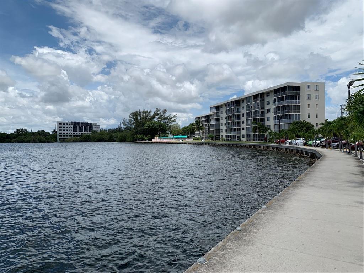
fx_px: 273
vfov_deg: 53.1
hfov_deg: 67.3
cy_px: 136
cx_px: 182
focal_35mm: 26
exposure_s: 1/4274
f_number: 1.8
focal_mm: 4.25
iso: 25
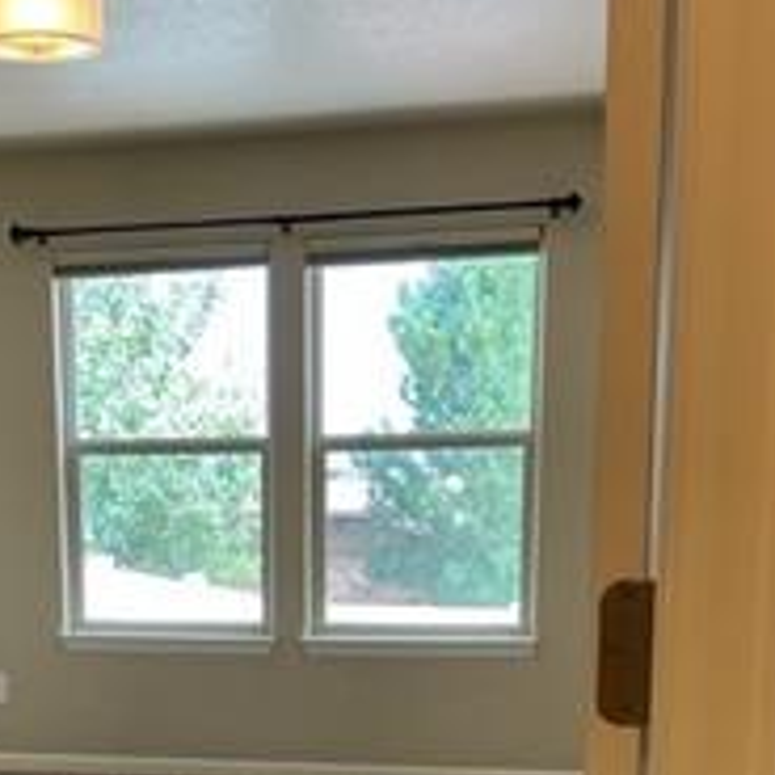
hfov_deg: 25.6
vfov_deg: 24.4
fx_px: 1697
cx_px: 253
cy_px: 804
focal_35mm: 67
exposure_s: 1/120
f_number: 1.8
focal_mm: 3
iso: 50
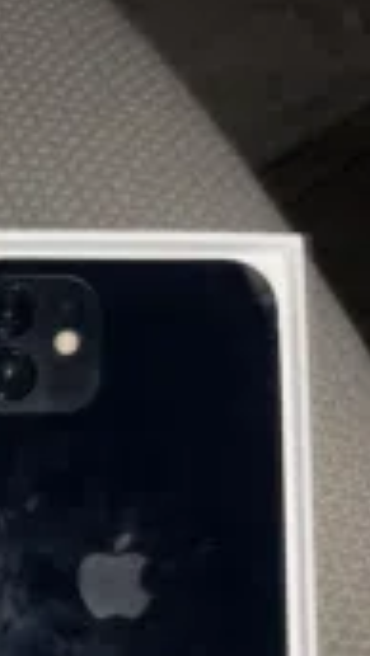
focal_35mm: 66
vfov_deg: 30.4
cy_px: 599
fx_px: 1149
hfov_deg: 17.2
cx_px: -107
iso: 32
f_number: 1.5
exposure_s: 1/4
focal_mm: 5.7
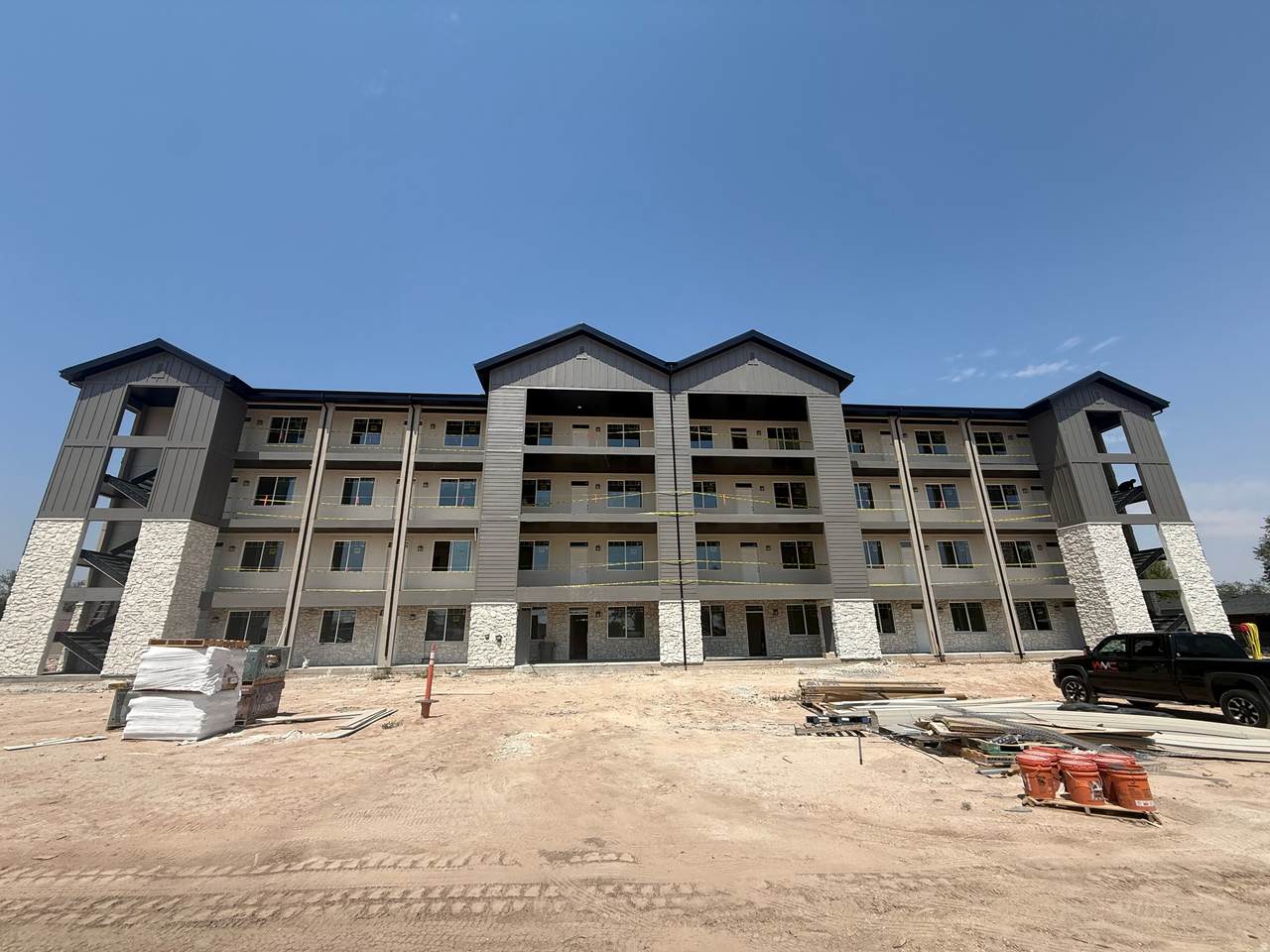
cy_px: 476
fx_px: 514
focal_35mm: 14
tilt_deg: +18.0
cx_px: 635
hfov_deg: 102.1
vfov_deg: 85.7
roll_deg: +2.0
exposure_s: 1/2506
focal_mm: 2.22
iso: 50
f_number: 2.2
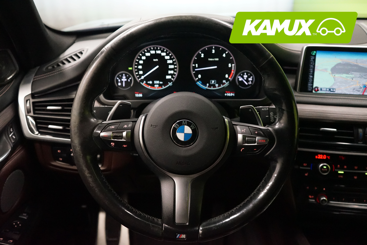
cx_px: 184
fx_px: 357
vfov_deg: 37.9
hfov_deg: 54.4
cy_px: 122
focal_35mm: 35
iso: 6400
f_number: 4
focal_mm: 35
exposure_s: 1/60
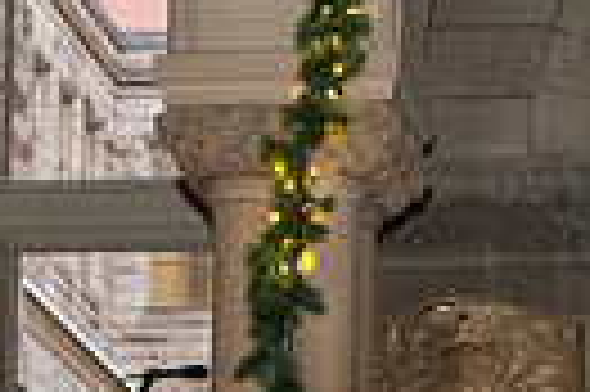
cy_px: 1040
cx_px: 989
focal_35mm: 217
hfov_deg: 9.2
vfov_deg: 6.0
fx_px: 3552
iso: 1000
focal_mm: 35
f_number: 3.5
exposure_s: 1/200
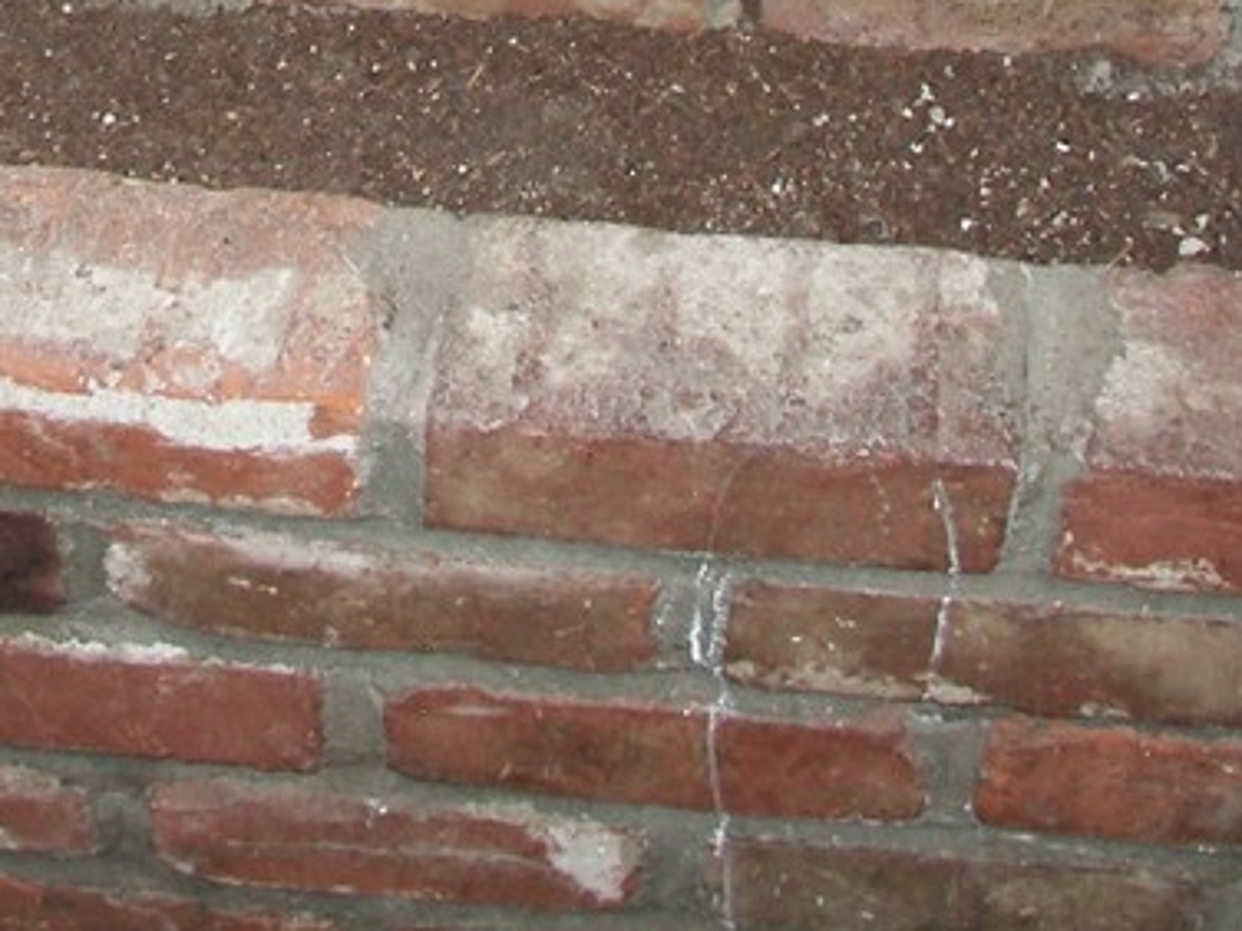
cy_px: -327
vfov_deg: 14.4
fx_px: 3516
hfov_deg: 19.8
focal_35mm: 98
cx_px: 201
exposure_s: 1/30
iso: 100
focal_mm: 6
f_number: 2.8
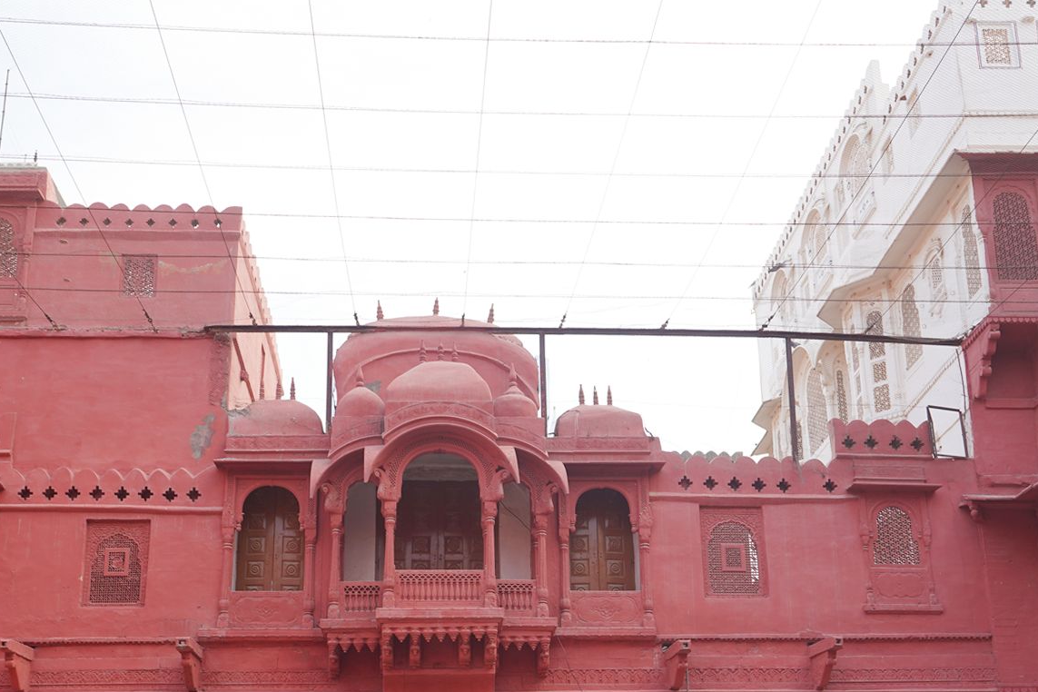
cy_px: 604
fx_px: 1211
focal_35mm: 42
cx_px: 460
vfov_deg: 30.7
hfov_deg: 46.3
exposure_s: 1/100
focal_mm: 24
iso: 100
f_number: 5
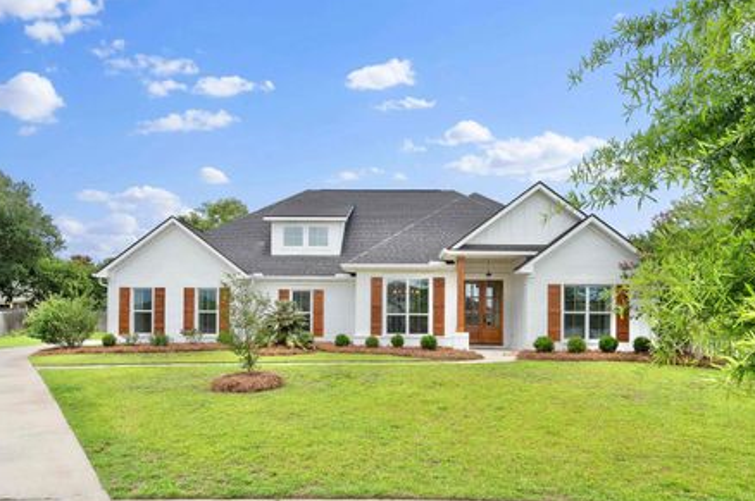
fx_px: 503
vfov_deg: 52.9
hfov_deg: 73.8
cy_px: 284
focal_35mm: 24
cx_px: 376
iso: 250
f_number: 8
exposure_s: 1/1000
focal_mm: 21
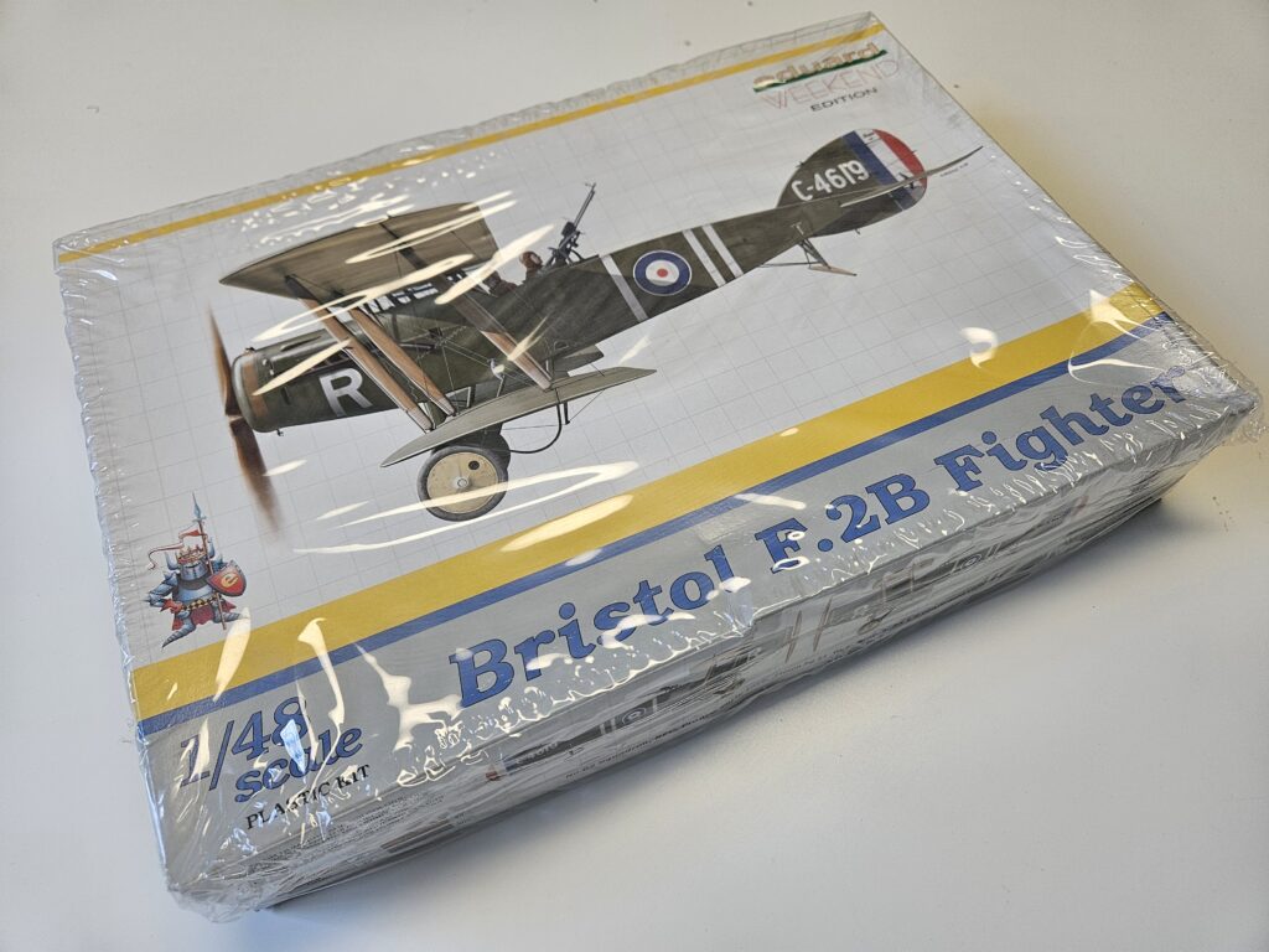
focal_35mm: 23
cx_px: 634
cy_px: 476
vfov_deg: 58.9
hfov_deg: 73.9
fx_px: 843
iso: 125
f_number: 1.8
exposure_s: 1/120
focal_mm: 5.4
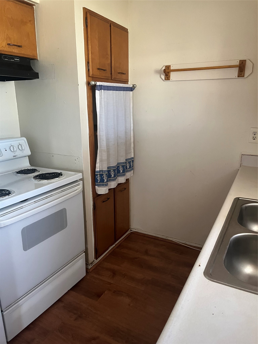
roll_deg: +1.4
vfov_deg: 67.3
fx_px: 258
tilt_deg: -13.0
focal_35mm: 26
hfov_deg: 53.1
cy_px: 172
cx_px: 129
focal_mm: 5.1
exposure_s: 1/60
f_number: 1.6
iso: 500
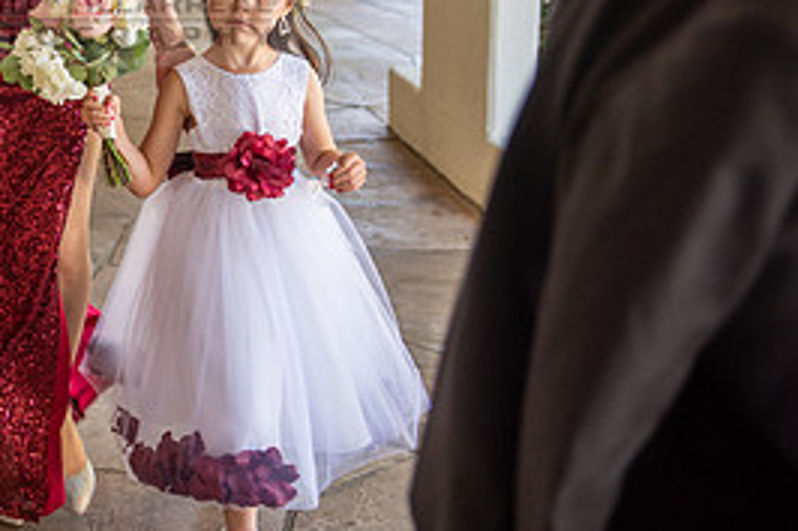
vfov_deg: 16.1
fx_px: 1839
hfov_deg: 23.7
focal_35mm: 83
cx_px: 45
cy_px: -4
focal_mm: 38
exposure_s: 1/160
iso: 200
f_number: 3.2
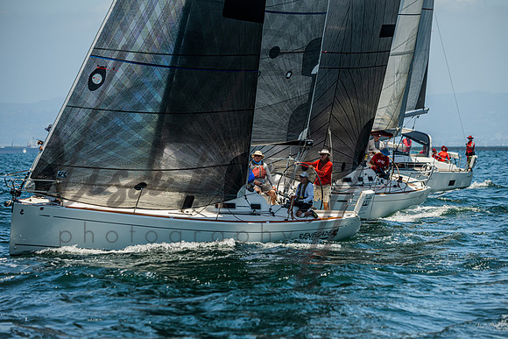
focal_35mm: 211
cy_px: 178
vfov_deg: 6.5
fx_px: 2983
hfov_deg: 9.7
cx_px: 267
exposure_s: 1/1250
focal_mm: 200
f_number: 5.6
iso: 320
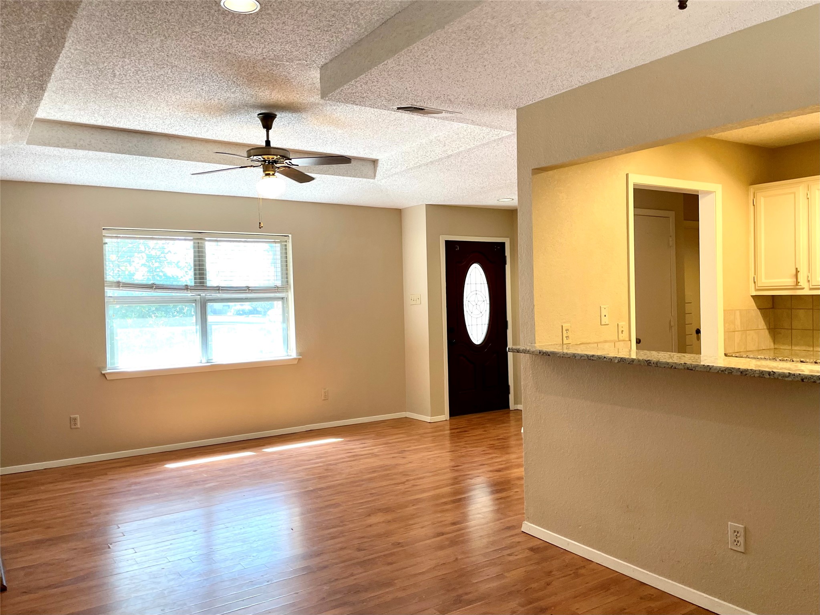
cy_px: 308
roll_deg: -1.3
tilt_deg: -1.0
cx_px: 410
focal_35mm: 26
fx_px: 616
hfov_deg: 67.3
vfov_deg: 53.1
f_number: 1.6
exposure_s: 1/120
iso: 125
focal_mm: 4.2
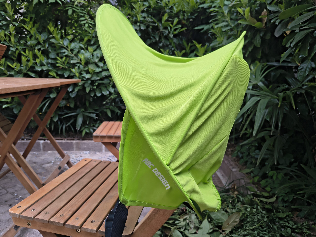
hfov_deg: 71.6
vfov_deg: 56.8
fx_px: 219
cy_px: 118
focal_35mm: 24
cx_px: 158
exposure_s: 1/100
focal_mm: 5.56
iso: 257
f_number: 1.8
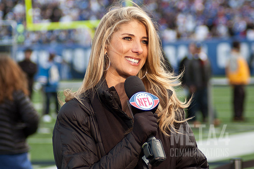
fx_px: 1310
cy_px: 82
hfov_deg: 11.1
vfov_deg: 7.4
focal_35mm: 186
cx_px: 123
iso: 320
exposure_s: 1/320
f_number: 4.5
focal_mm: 112
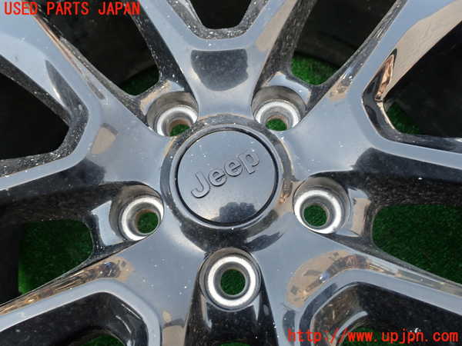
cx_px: 231
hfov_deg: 60.0
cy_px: 173
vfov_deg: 46.8
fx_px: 400
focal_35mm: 30
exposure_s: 1/80
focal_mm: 5.4
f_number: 3.2
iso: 100
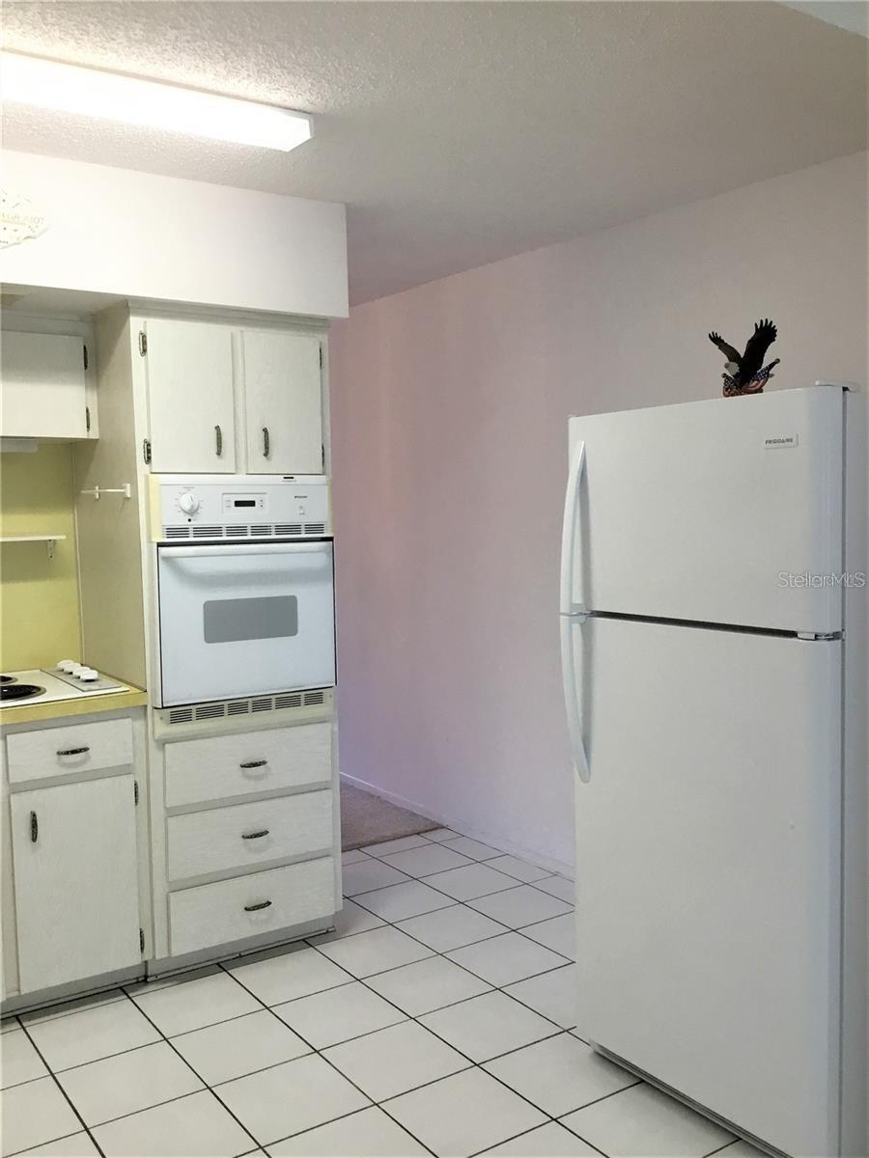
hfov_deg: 45.4
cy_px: 579
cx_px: 434
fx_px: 1038
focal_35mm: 31
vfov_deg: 58.4
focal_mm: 3.3
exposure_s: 1/30
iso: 32
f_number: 2.4
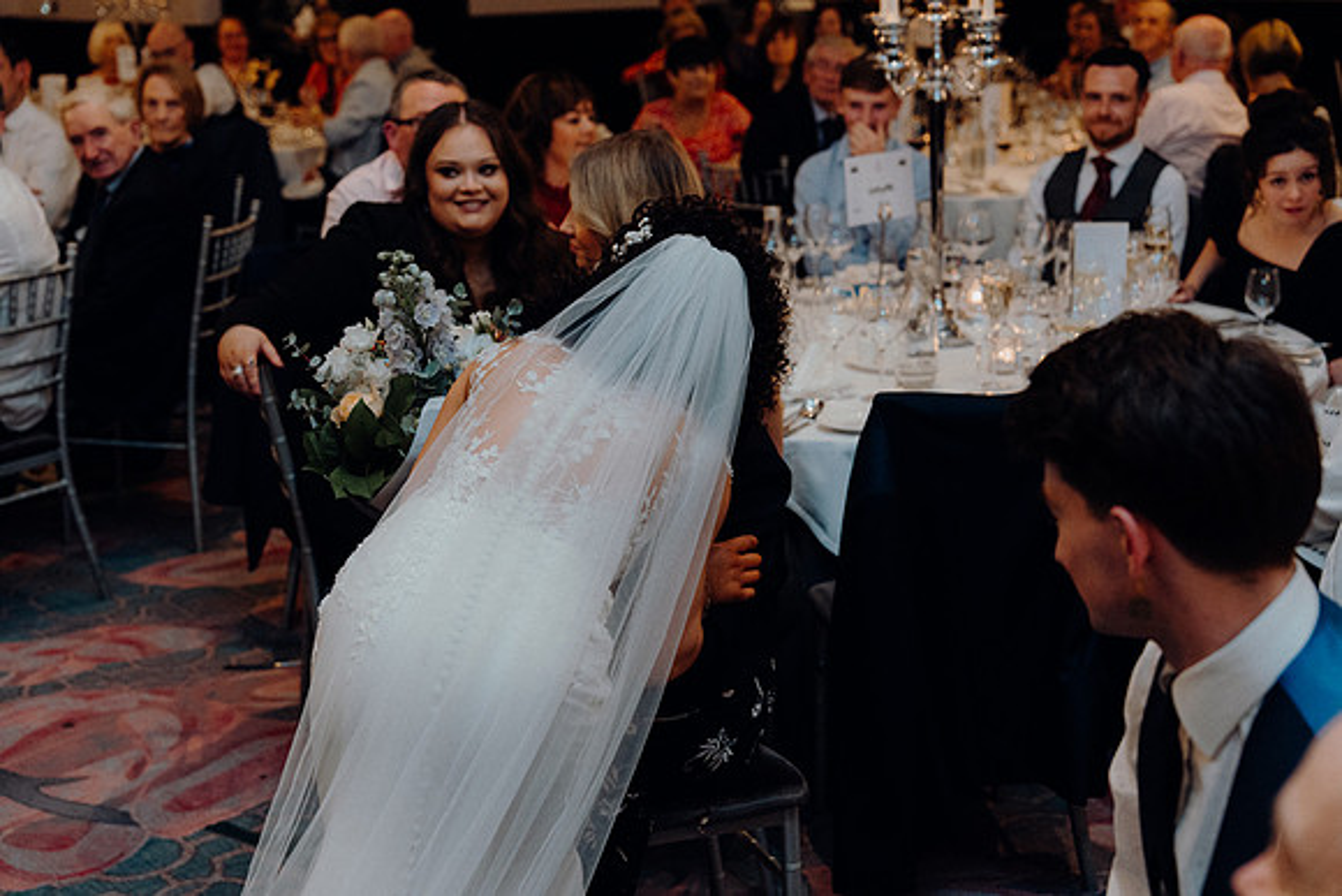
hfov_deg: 38.2
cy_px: 448
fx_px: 1939
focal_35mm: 52
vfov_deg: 26.0
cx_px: 671
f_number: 3.5
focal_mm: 52
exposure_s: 1/160
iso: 2500
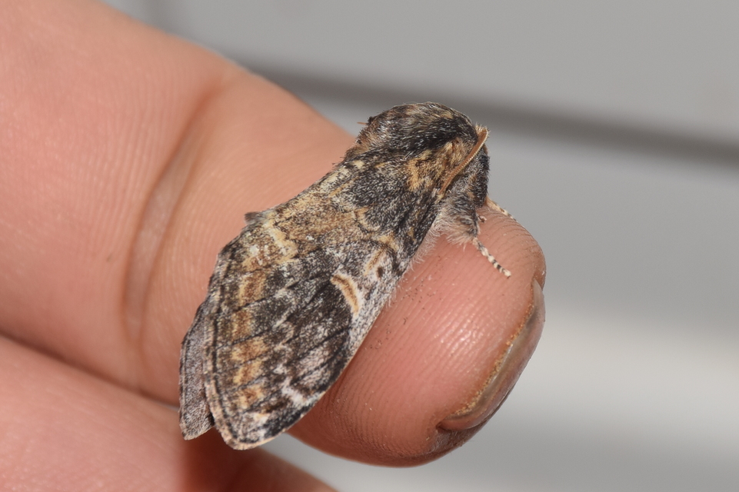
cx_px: 370
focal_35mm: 210
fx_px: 4309
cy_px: 246
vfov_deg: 6.5
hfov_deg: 9.8
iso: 100
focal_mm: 140
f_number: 13
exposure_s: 1/160
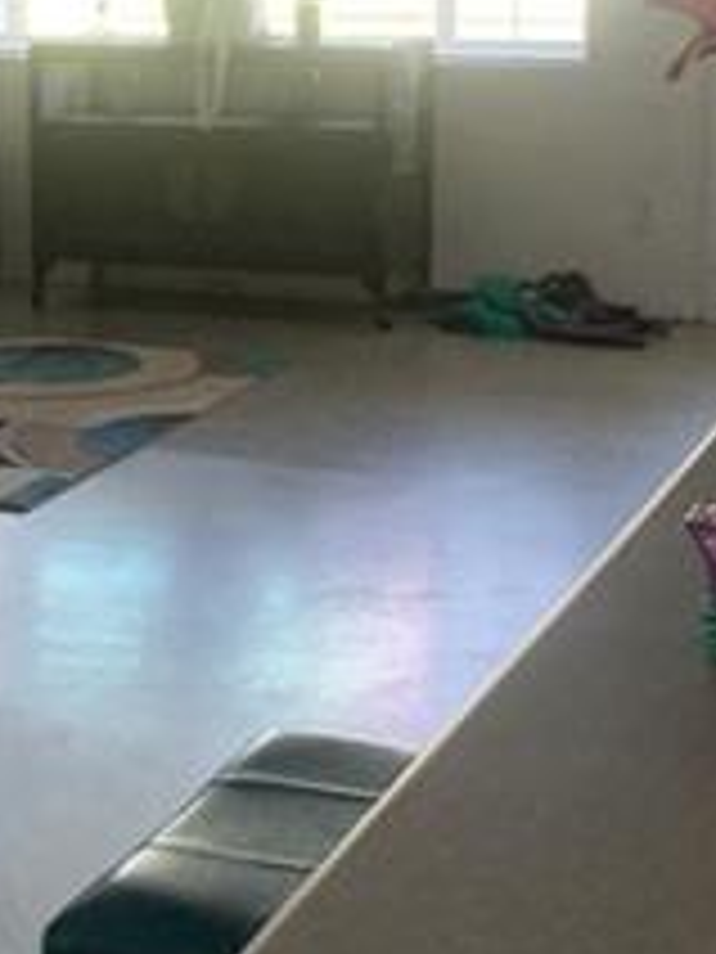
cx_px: 32
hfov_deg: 15.5
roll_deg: +2.1
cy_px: 324
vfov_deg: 20.8
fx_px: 2592
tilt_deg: -10.9
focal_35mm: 94
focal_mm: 4.25
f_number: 1.8
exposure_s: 1/40
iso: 400
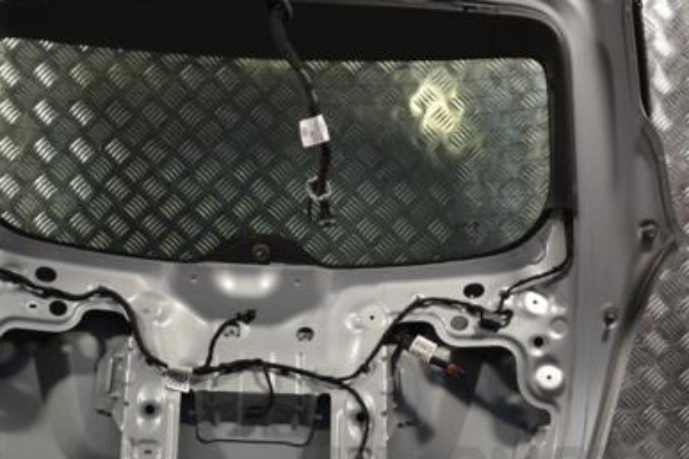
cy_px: 237
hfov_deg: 19.5
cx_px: 272
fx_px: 2005
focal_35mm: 105
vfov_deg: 13.1
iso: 400
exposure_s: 1/100
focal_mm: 45
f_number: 5.3
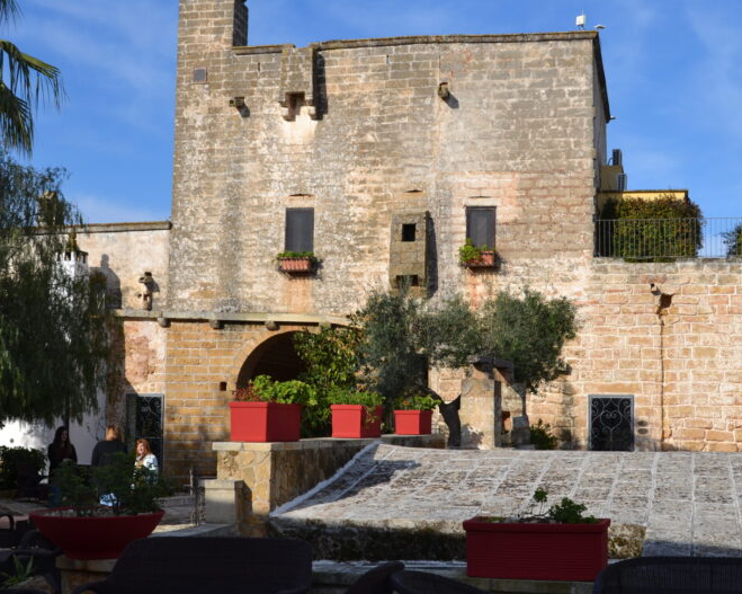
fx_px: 1098
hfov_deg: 37.3
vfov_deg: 30.2
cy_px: 301
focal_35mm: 50
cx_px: 388
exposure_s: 1/320
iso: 100
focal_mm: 26
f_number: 9
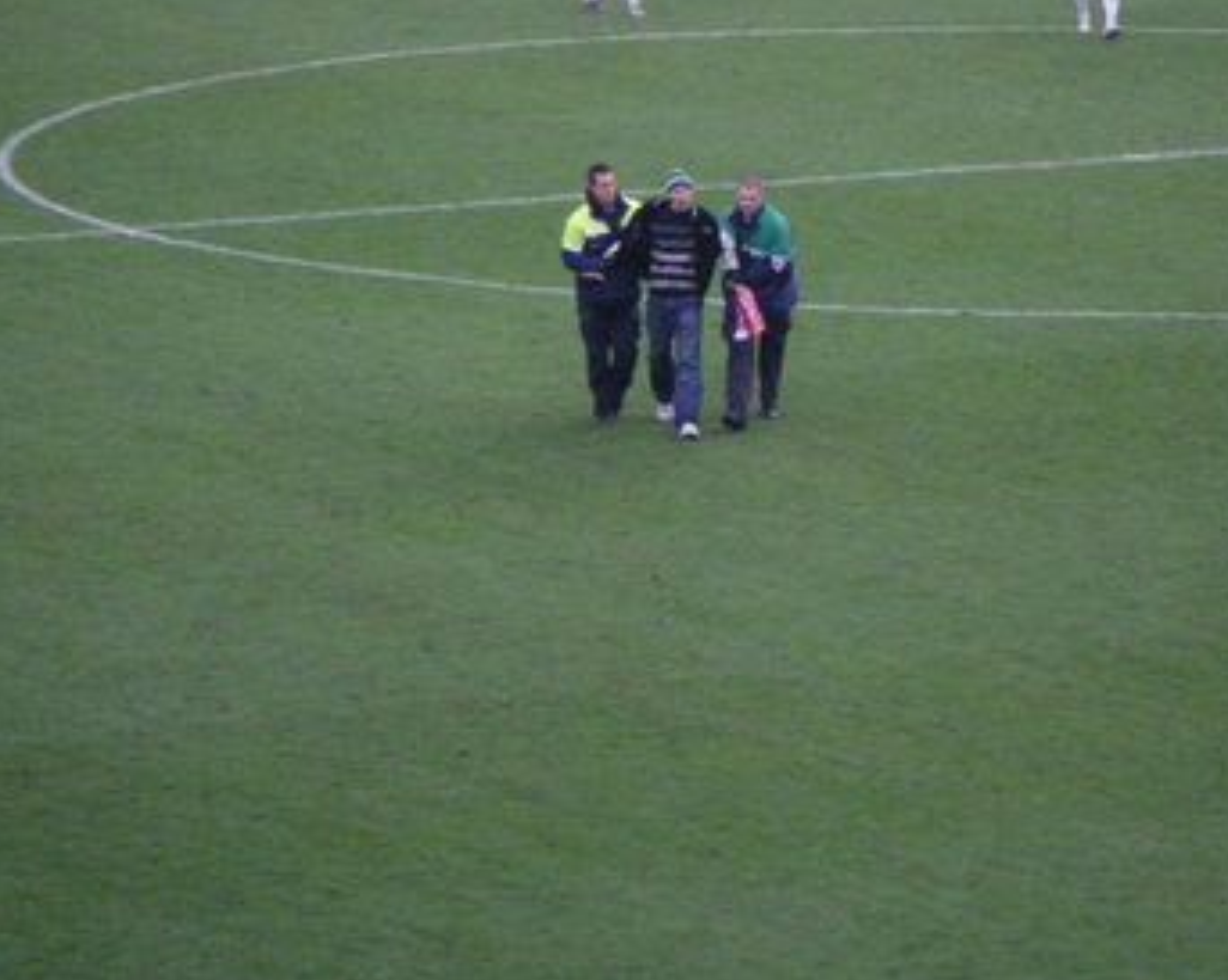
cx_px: 655
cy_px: 285
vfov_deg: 4.2
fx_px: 13472
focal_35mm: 371
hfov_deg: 5.2
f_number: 4.8
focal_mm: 37.9
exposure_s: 1/200
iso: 800
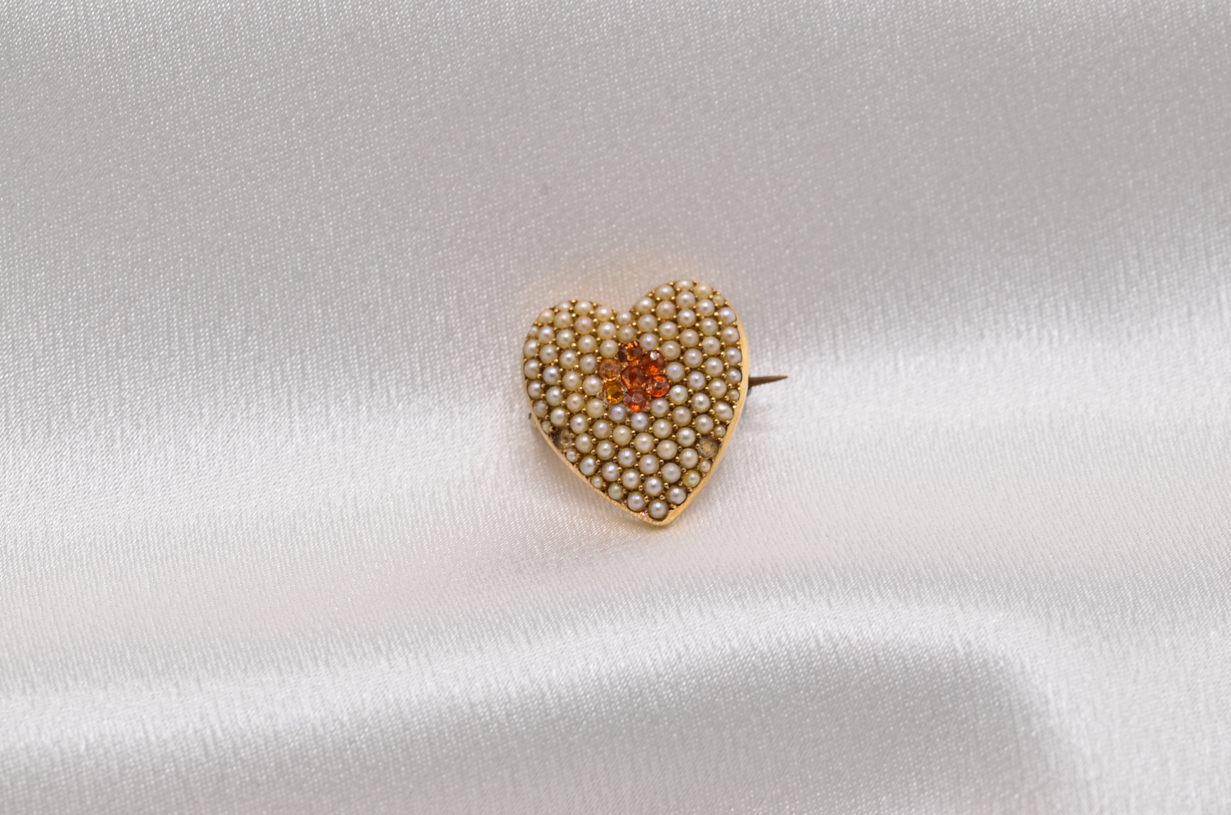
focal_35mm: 158
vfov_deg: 8.7
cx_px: 616
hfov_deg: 13.1
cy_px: 408
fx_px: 5374
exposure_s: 1/30
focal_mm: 105
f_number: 14
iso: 100
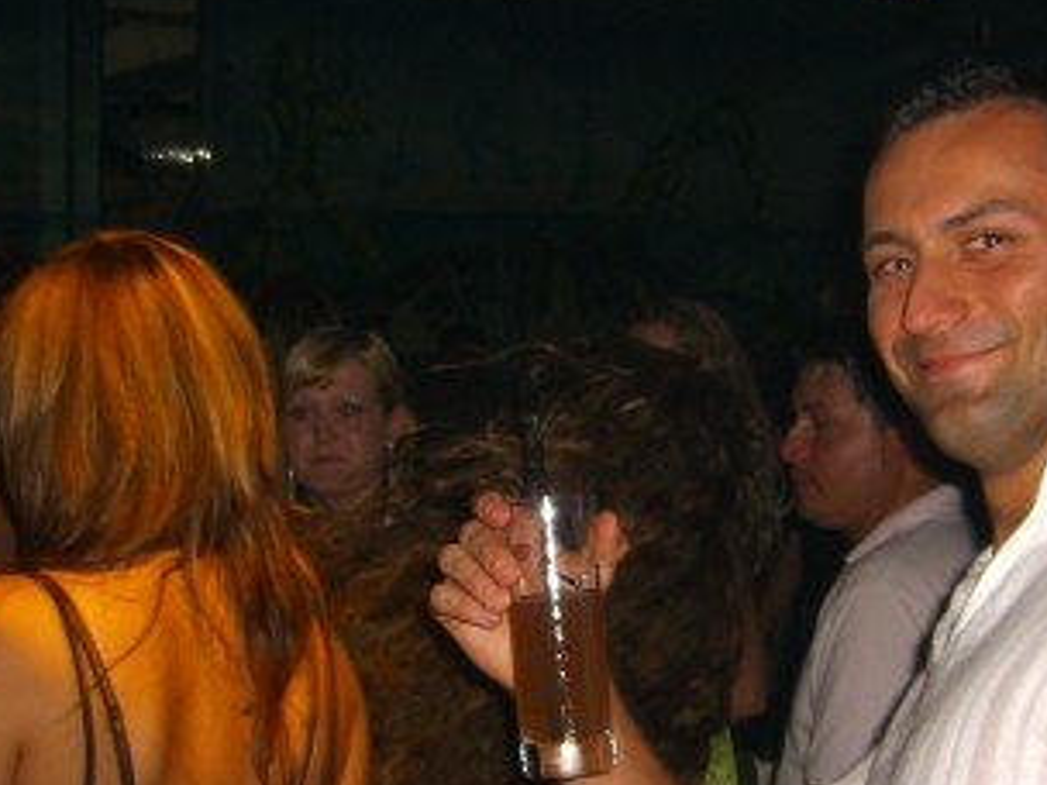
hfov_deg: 25.9
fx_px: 2268
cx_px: 654
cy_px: 475
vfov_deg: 19.6
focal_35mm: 75
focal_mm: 7.9
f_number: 2.8
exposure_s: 1/60
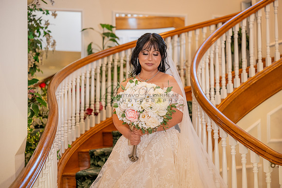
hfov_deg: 28.8
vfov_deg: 19.5
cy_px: 94
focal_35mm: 70
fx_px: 548
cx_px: 141
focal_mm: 70
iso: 1000
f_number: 2.8
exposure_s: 1/160
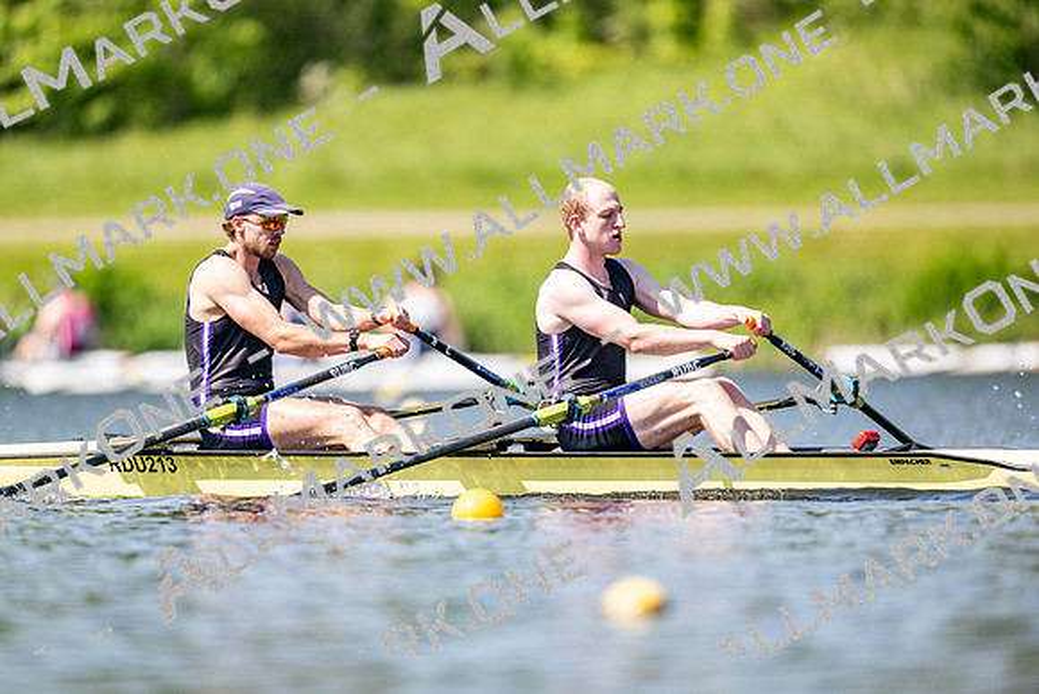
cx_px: 520
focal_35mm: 600
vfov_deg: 2.3
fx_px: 17320
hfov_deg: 3.4
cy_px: 347
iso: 360
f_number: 4
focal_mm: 600
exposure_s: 1/2500
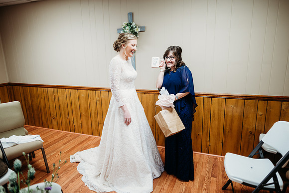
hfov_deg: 73.7
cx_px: 144
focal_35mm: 24
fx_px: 193
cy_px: 96
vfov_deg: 53.2
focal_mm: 24
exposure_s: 1/125
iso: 400
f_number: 1.8
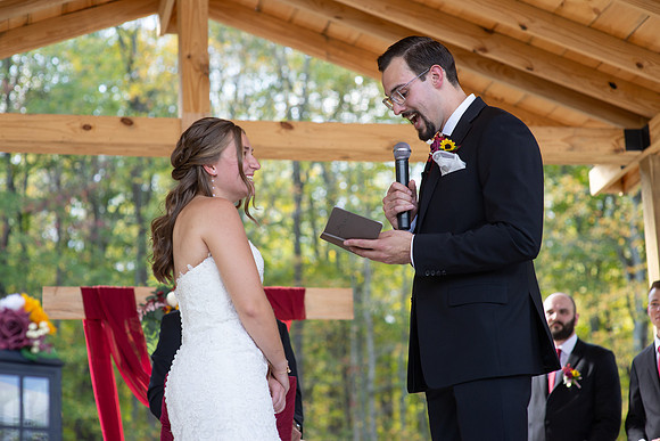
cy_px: 220
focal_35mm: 85
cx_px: 330
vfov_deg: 16.1
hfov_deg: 23.9
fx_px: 1559
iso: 400
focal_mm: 85
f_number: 4
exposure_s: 1/320
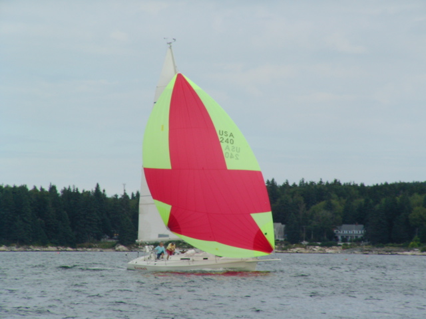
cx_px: 213
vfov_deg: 6.8
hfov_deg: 9.0
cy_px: 160
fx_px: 2707
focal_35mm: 220
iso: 50
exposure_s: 1/246
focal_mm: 33.8
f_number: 7
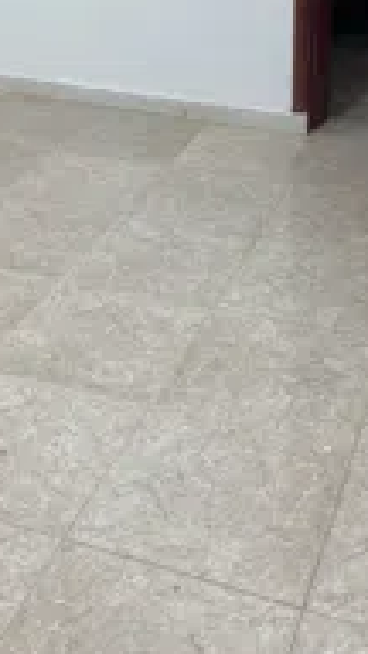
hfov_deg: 20.3
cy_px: 75
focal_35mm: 59
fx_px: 1023
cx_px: 112
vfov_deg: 33.7
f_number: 1.8
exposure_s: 1/50
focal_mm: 4.25
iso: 100
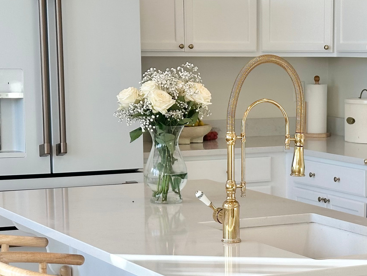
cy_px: 224
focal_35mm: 114
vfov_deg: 12.9
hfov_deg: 17.1
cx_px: 307
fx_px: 1209
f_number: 1.78
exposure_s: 1/135
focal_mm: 6.86
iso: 50
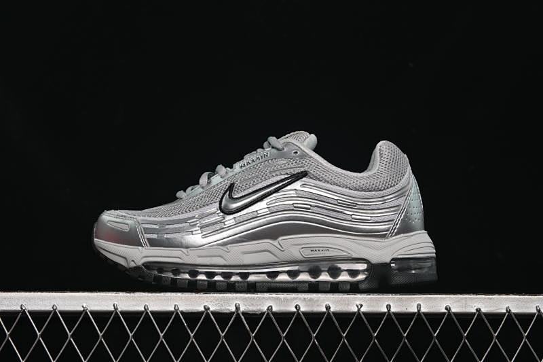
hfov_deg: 27.0
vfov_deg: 18.2
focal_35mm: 75
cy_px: 181
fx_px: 1131
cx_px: 272
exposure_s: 1/50
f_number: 6.3
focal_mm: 50
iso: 160
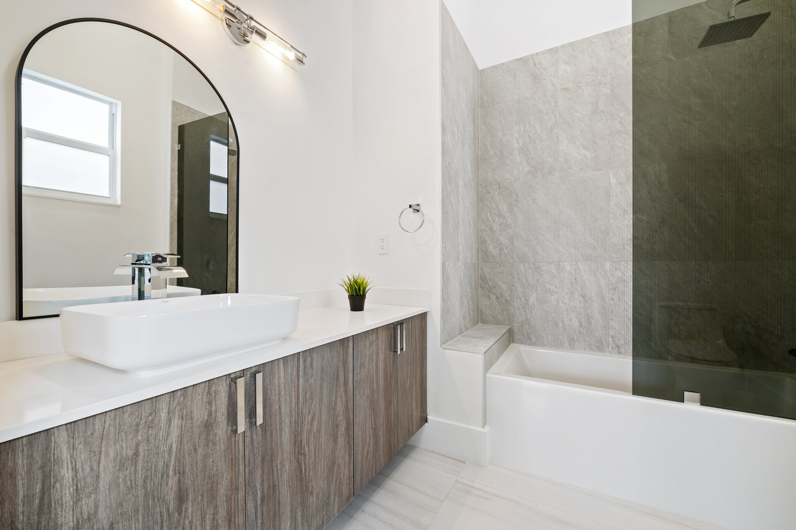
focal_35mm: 14
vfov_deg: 81.1
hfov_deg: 104.3
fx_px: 309
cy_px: 265
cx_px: 398
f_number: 8
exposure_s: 1/1.67
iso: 200
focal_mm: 14
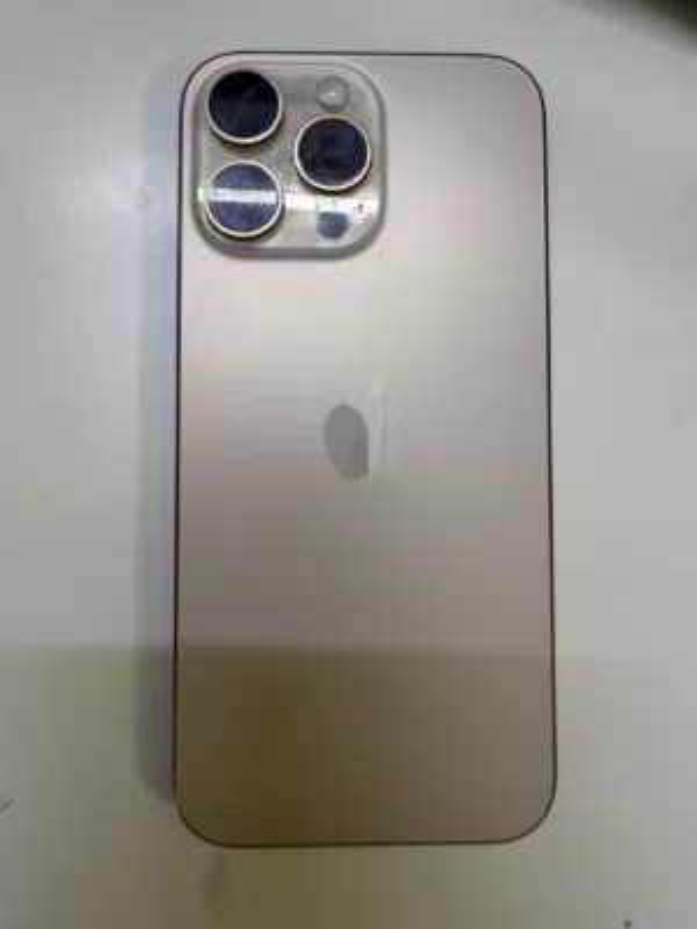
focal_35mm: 24
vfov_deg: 71.6
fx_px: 644
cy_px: 464
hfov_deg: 56.8
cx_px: 348
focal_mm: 2.22
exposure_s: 1/51
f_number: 2.2
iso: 500
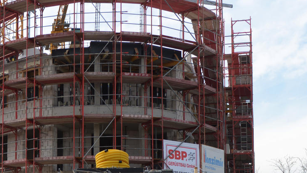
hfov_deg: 20.1
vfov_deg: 11.6
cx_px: 5
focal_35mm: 103
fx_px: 839
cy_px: 187
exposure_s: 1/1600
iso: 250
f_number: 3.2
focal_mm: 38
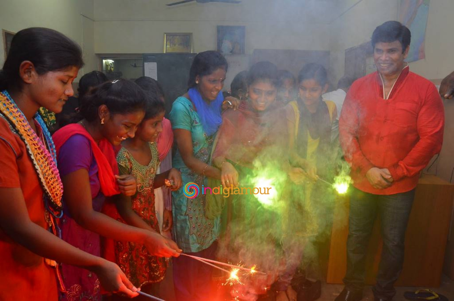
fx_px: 340
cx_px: 227
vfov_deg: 47.7
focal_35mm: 27
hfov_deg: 67.5
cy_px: 150
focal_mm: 18
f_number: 7.1
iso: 1600
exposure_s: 1/125
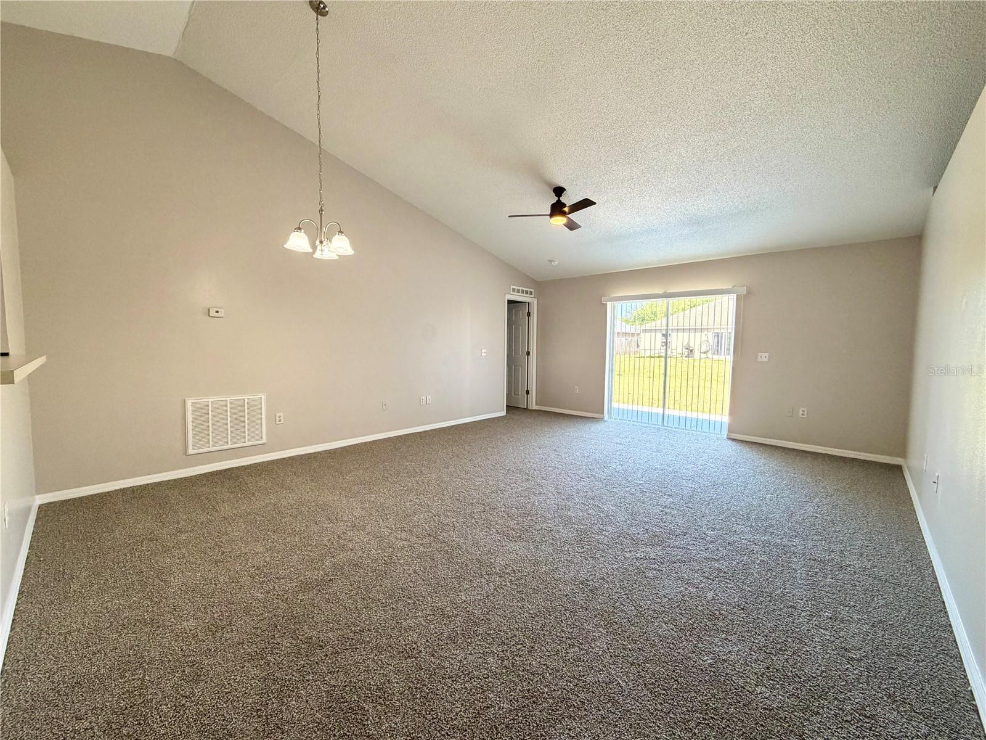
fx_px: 399
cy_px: 370
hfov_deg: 102.1
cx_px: 493
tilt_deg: -4.3
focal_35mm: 14
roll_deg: +0.1
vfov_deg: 85.7
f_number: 2.2
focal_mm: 2.22
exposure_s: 1/120
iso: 250
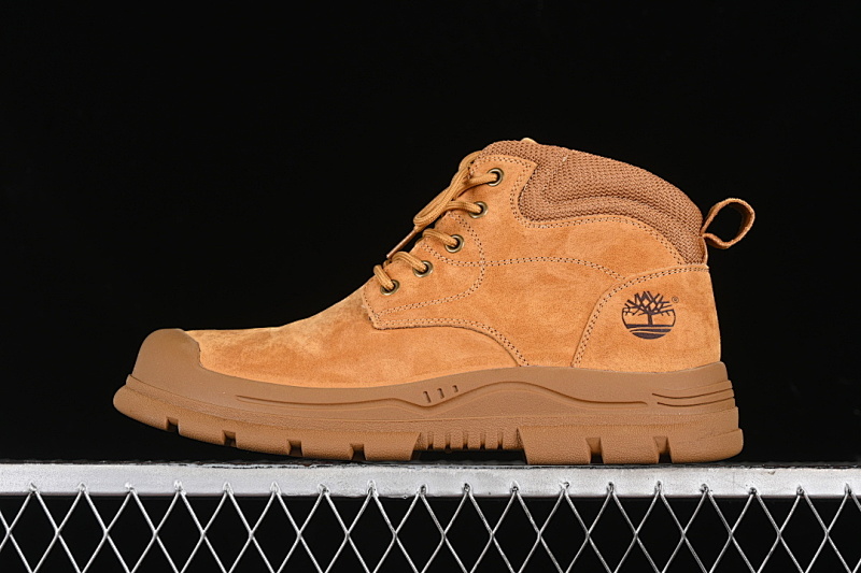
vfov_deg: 18.2
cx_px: 430
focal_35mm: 75
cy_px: 286
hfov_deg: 27.0
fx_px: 1793
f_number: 7.1
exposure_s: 1/80
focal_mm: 50
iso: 160
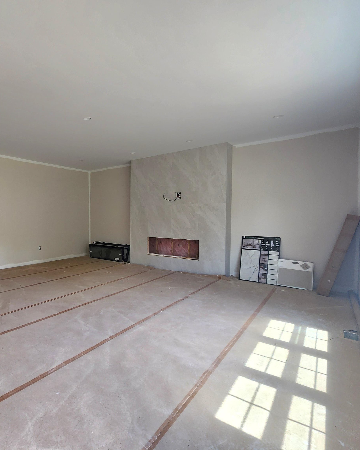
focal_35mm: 17
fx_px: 226
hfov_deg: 70.8
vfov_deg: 89.6
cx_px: 83
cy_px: 225
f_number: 2.2
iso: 64
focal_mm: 2.2
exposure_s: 1/120
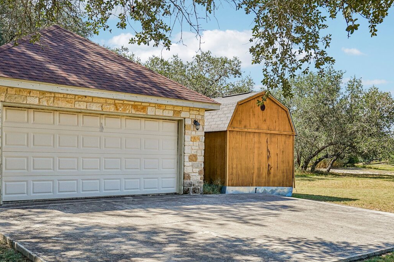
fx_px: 416
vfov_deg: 34.8
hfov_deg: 50.6
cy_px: 167
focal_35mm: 38
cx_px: 181
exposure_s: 1/320
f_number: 8
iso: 200
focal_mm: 24
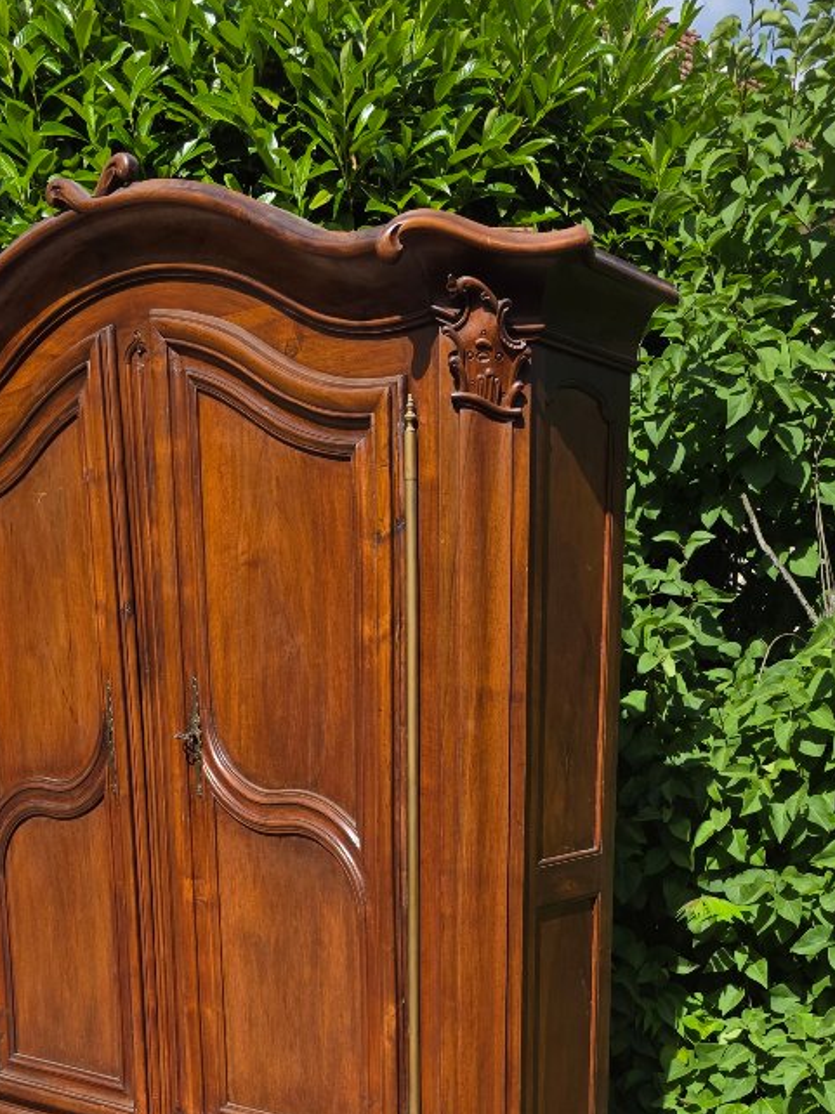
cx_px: 411
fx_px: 1384
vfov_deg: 40.5
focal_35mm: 43
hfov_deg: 33.6
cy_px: 1003
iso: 80
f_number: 1.7
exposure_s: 1/5447
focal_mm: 6.3
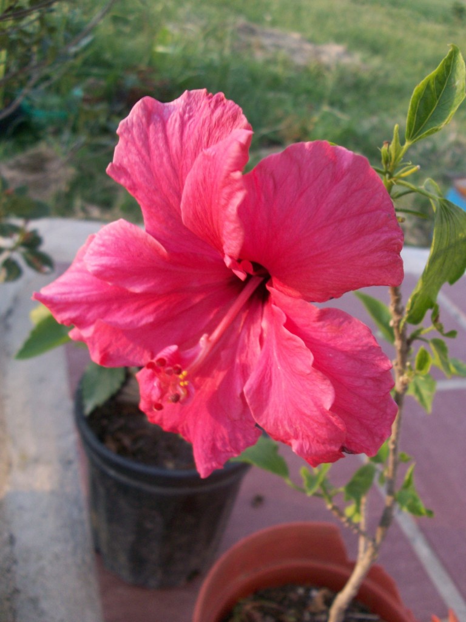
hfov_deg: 41.8
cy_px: 311
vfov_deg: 54.0
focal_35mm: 34
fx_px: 610
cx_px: 233
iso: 75
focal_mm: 5.7
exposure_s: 1/60
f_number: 2.8
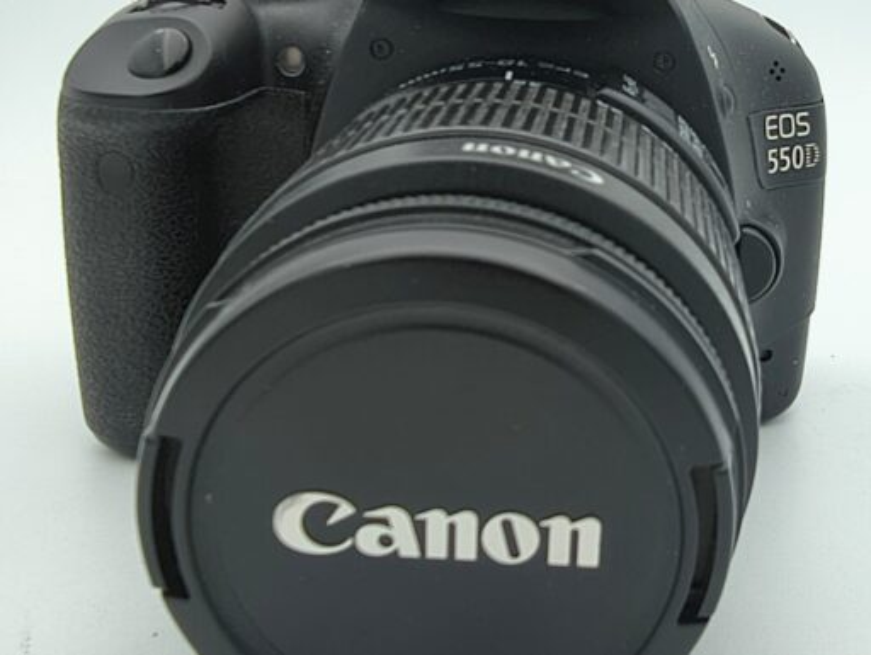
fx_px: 604
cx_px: 436
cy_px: 328
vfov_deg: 56.9
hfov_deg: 71.5
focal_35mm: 24
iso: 120
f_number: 2
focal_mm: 1.83
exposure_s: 1/100
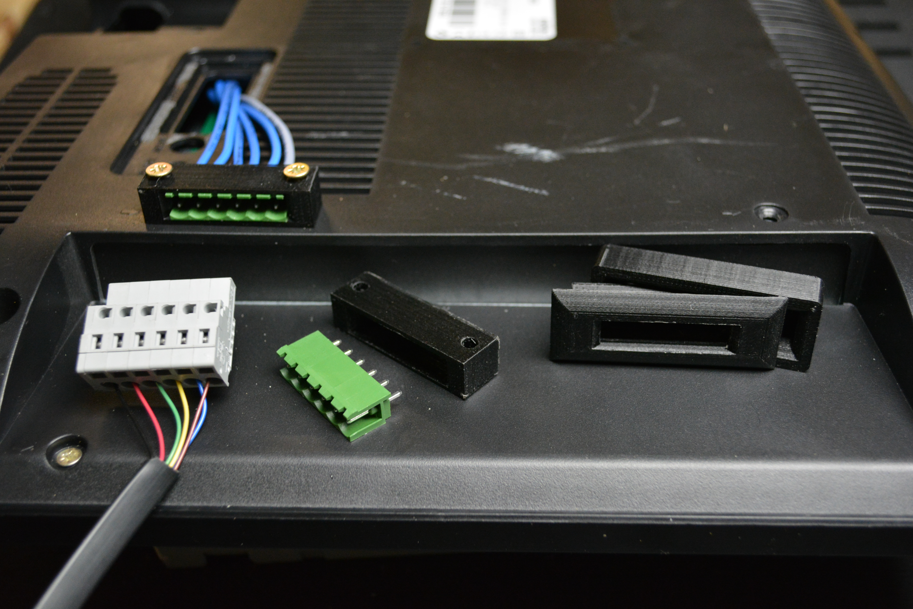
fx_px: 989
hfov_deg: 49.6
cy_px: 304
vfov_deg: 34.2
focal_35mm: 39
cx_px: 456
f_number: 4.2
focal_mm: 26
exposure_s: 1/30
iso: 2000
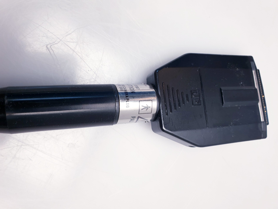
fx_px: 209
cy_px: 104
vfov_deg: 53.1
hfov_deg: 67.3
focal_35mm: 26
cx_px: 139
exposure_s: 1/100
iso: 80
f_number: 2.4
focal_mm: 4.3
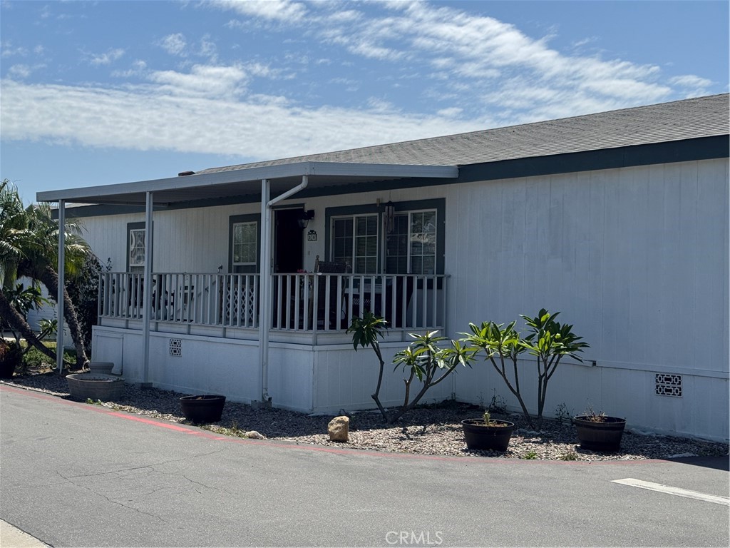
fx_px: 1012
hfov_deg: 39.7
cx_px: 365
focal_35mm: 48
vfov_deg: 30.3
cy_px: 274
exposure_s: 1/6410
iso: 64
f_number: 1.78
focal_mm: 6.76
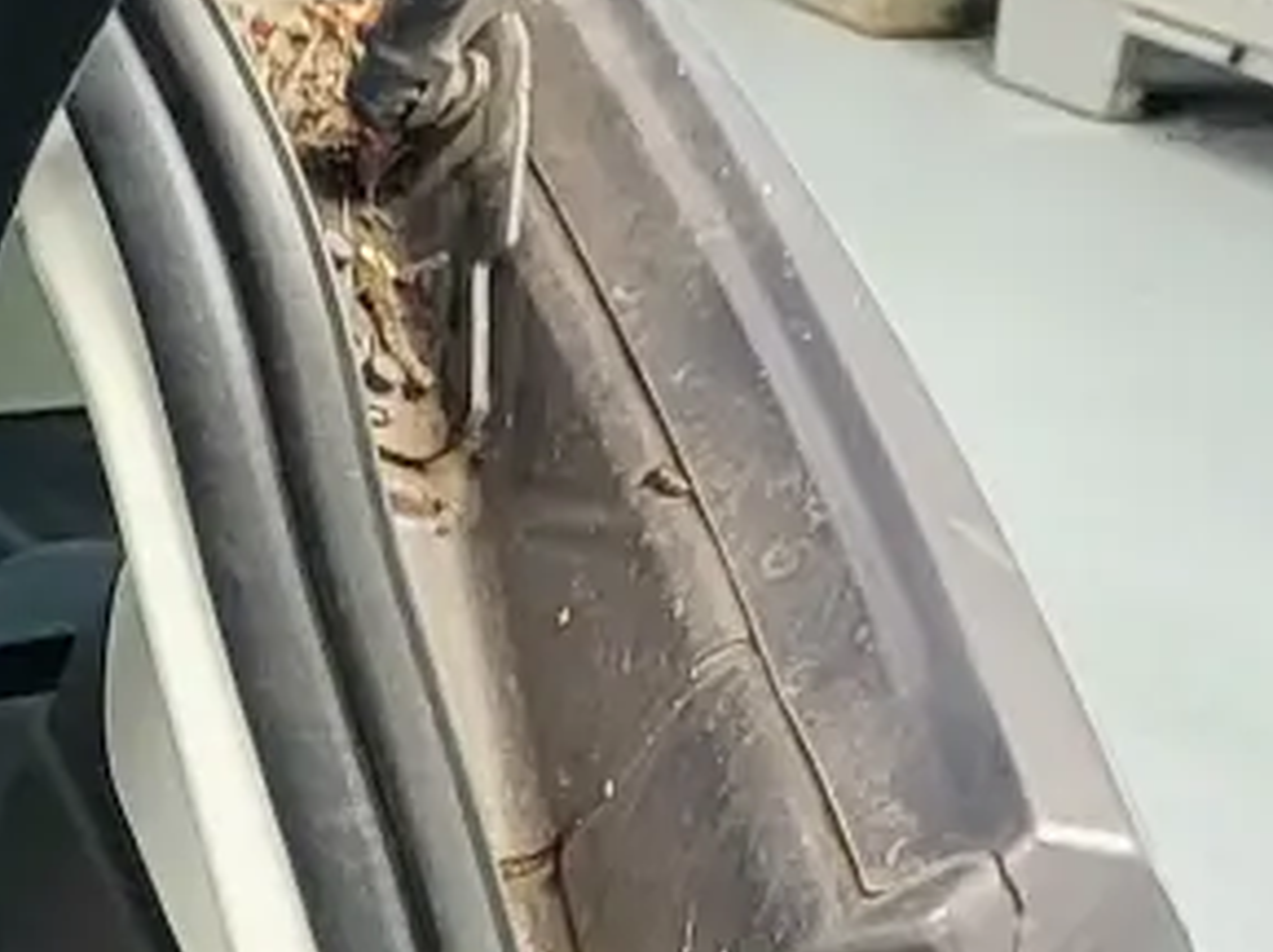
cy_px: 1679
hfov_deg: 9.5
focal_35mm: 173
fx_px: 6354
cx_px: -2264
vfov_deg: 8.3
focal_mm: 5.4
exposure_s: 1/40
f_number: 1.8
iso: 250
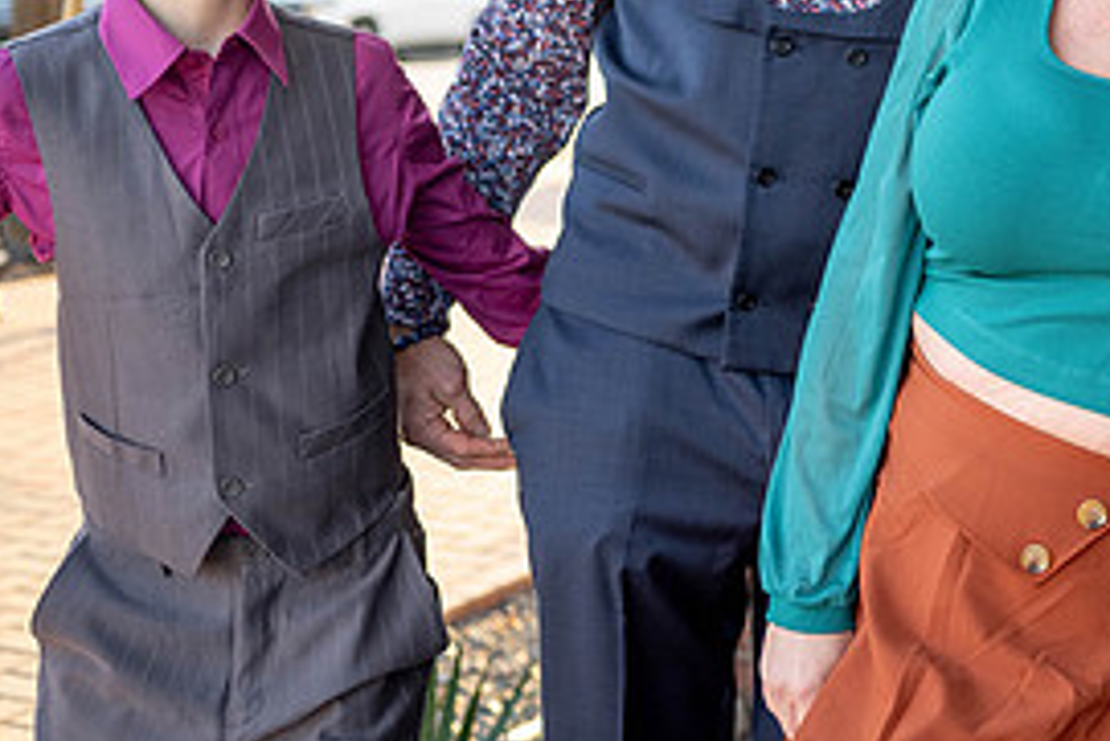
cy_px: 104
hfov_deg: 25.8
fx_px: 2314
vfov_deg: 18.0
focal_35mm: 75
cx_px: 1081
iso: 640
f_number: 2.5
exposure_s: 1/800
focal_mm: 35
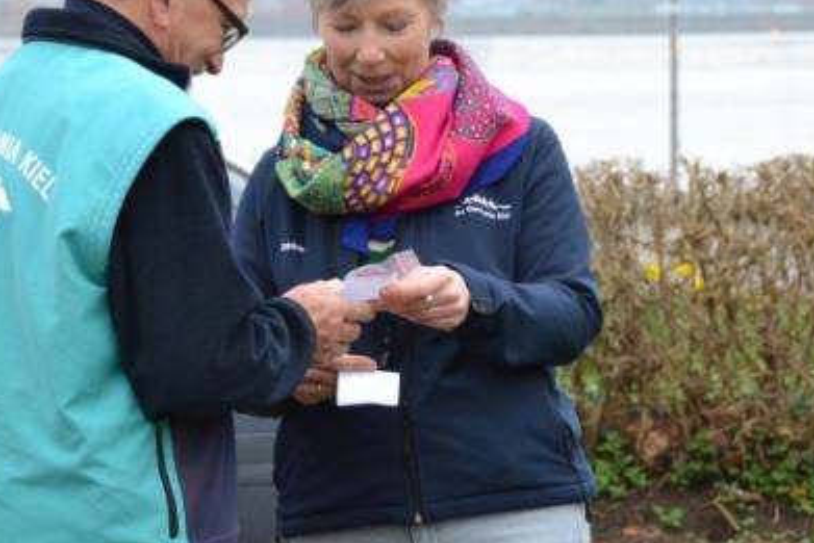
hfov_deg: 11.2
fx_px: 4162
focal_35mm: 184
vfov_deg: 7.5
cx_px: 437
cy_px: 352
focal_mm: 60
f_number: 5.6
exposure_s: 1/125
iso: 220
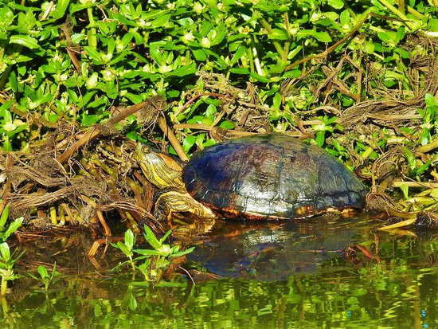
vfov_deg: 1.6
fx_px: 11773
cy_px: 164
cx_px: 219
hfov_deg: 2.1
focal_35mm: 930
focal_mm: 167
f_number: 5.6
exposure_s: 1/500
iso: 180
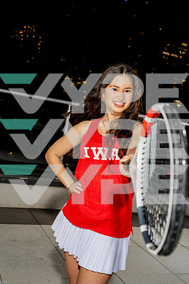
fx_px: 339
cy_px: 139
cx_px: 95
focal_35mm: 43
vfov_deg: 45.4
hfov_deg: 31.2
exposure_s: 1/250
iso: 1600
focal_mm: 42
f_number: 6.3
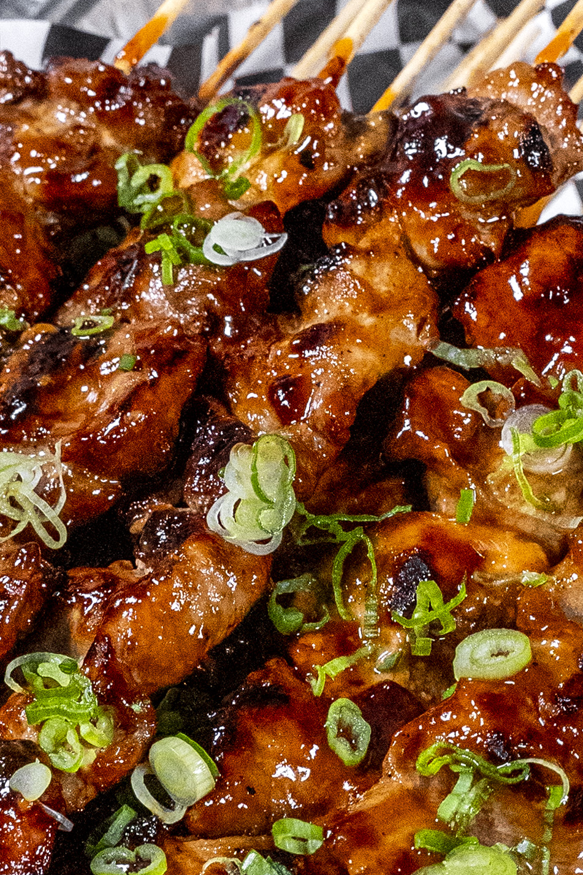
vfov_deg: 14.3
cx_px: 422
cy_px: 513
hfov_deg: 9.6
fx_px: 3474
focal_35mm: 143
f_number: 7.1
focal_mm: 34
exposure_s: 1/160
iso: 8000
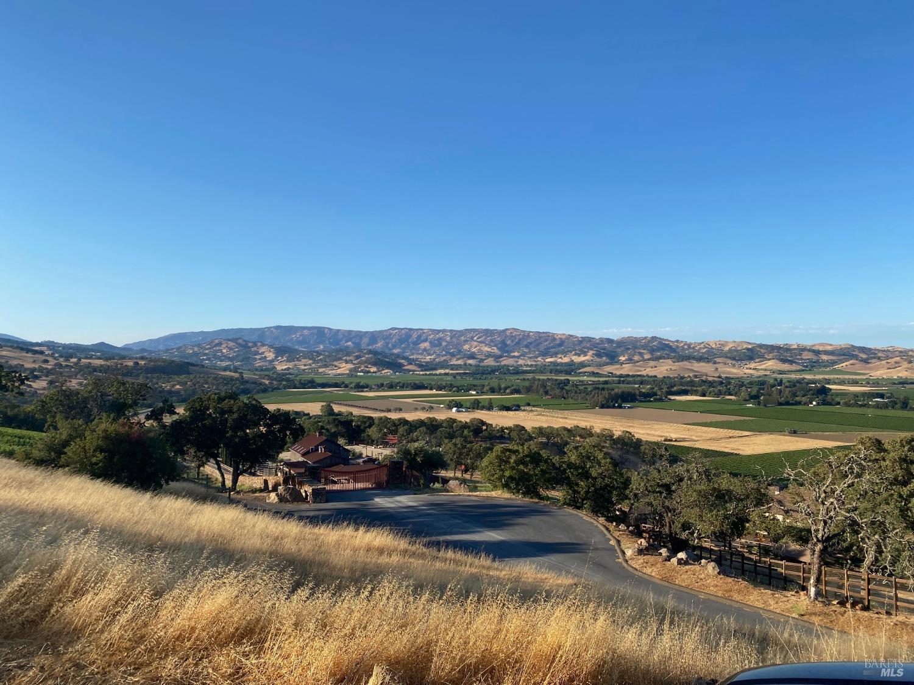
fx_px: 687
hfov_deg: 67.3
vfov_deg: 53.1
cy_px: 342
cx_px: 457
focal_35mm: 26
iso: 32
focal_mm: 4.25
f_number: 1.8
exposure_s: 1/2105
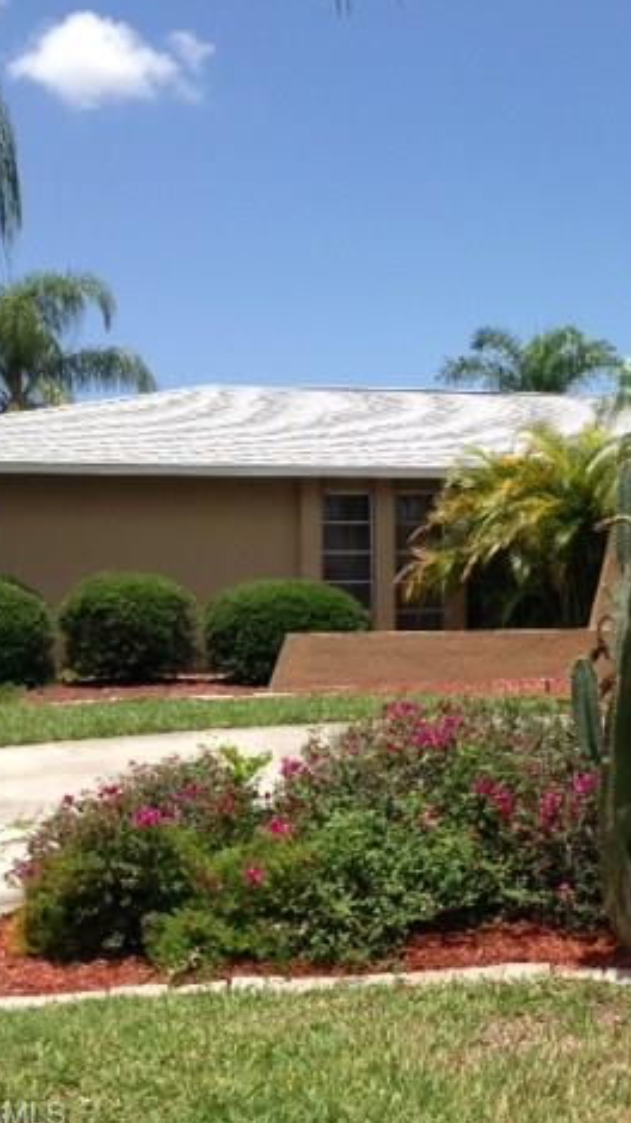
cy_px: 564
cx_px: 655
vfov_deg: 42.1
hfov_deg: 23.2
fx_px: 1459
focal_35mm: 49
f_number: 2.4
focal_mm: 4.12
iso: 50
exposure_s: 1/1427
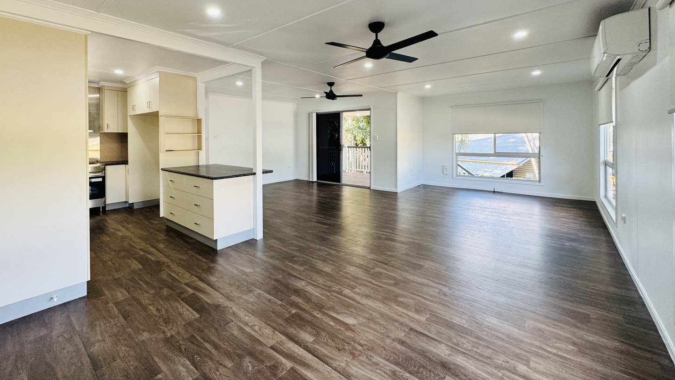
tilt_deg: +1.1
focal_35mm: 16
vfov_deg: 65.9
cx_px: 323
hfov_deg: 99.3
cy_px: 140
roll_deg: -0.2
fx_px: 286
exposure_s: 1/100
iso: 125
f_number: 2.2
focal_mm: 2.22
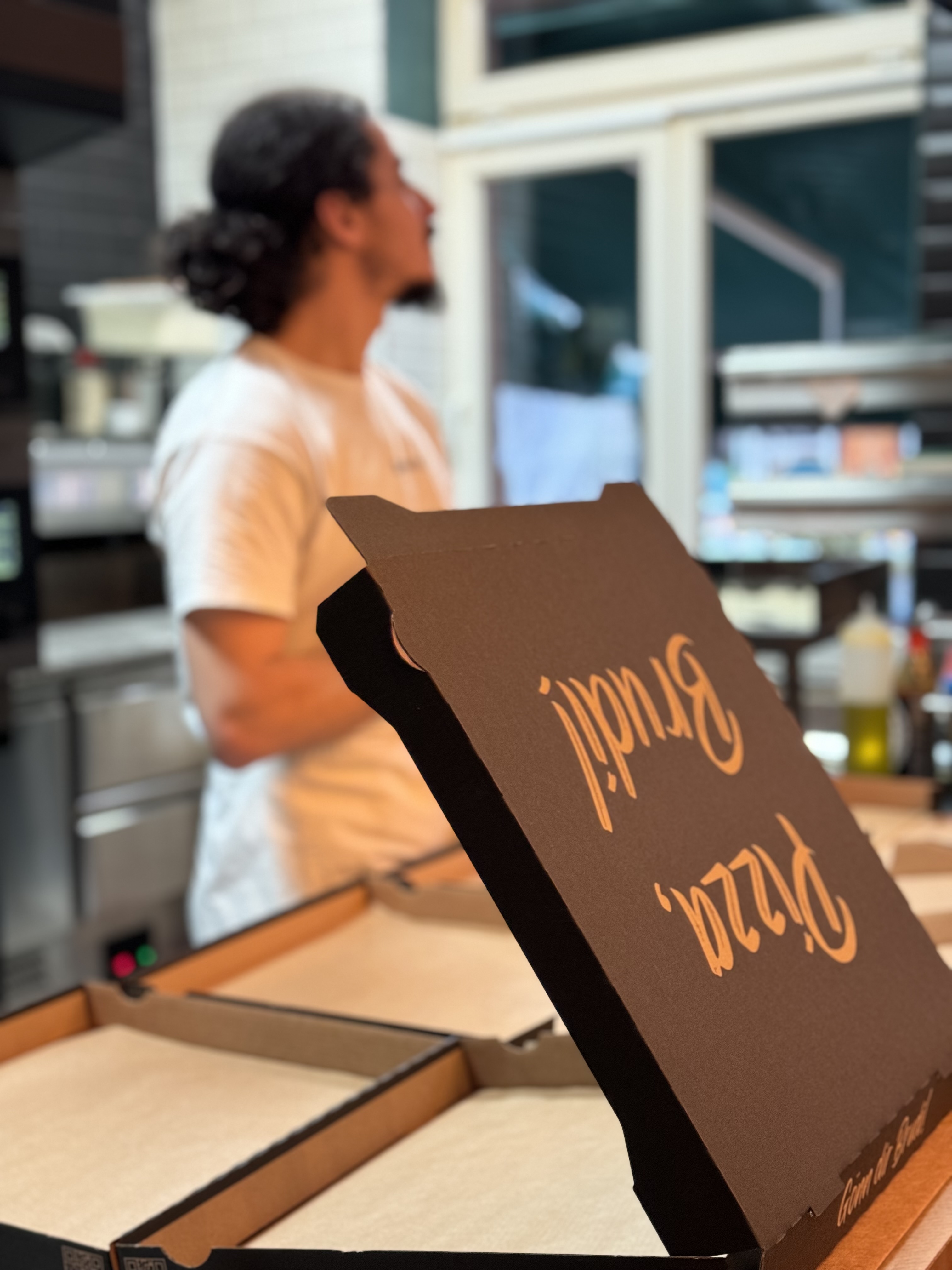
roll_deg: +0.8
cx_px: 476
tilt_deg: -7.3
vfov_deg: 39.7
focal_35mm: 48
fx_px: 1760
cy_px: 635
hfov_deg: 30.3
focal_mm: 6.86
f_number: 1.78
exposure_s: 1/35
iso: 200
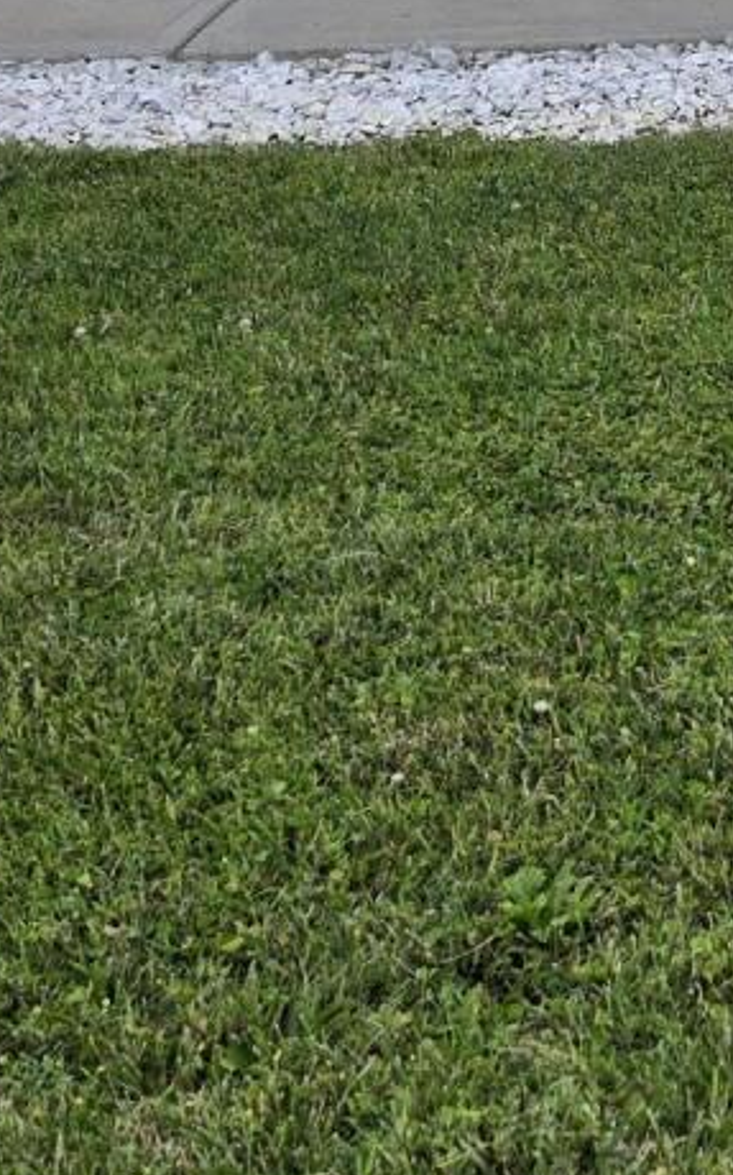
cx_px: 1019
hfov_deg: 11.9
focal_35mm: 106
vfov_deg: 18.9
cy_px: -120
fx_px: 3392
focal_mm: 6.5
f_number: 1.4
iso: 64
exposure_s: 1/1804
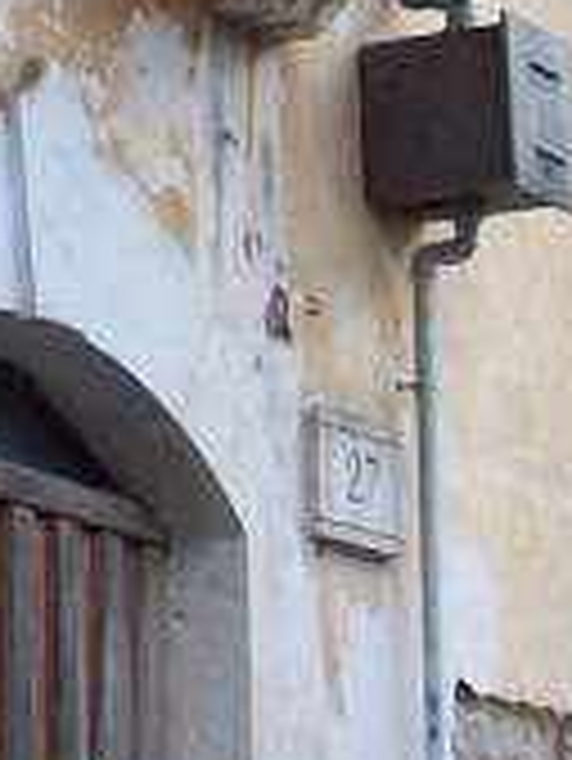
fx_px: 4797
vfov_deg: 8.9
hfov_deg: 6.7
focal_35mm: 218
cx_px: -315
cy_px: -256
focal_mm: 6
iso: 80
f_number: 2.7
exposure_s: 1/154
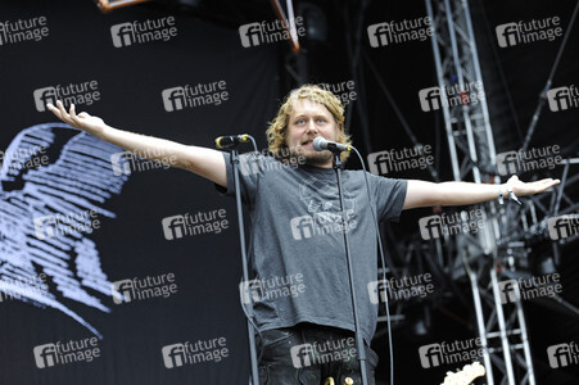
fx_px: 1318
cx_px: 290
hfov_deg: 24.8
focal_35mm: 82
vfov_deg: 16.6
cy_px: 192
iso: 1600
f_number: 3.2
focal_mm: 82
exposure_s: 1/200
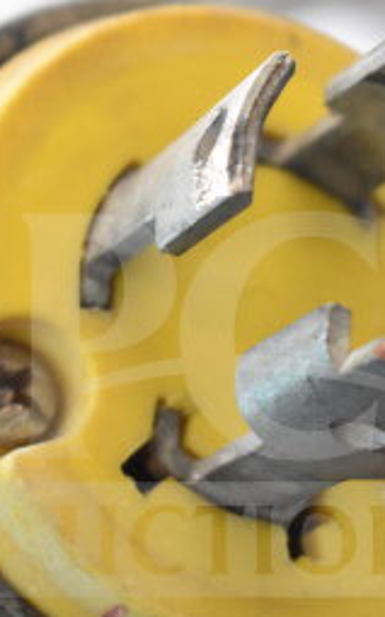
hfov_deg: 6.5
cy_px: 405
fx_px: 3384
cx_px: 237
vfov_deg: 10.4
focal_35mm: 201
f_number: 7.1
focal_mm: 55
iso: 6400
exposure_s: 1/160
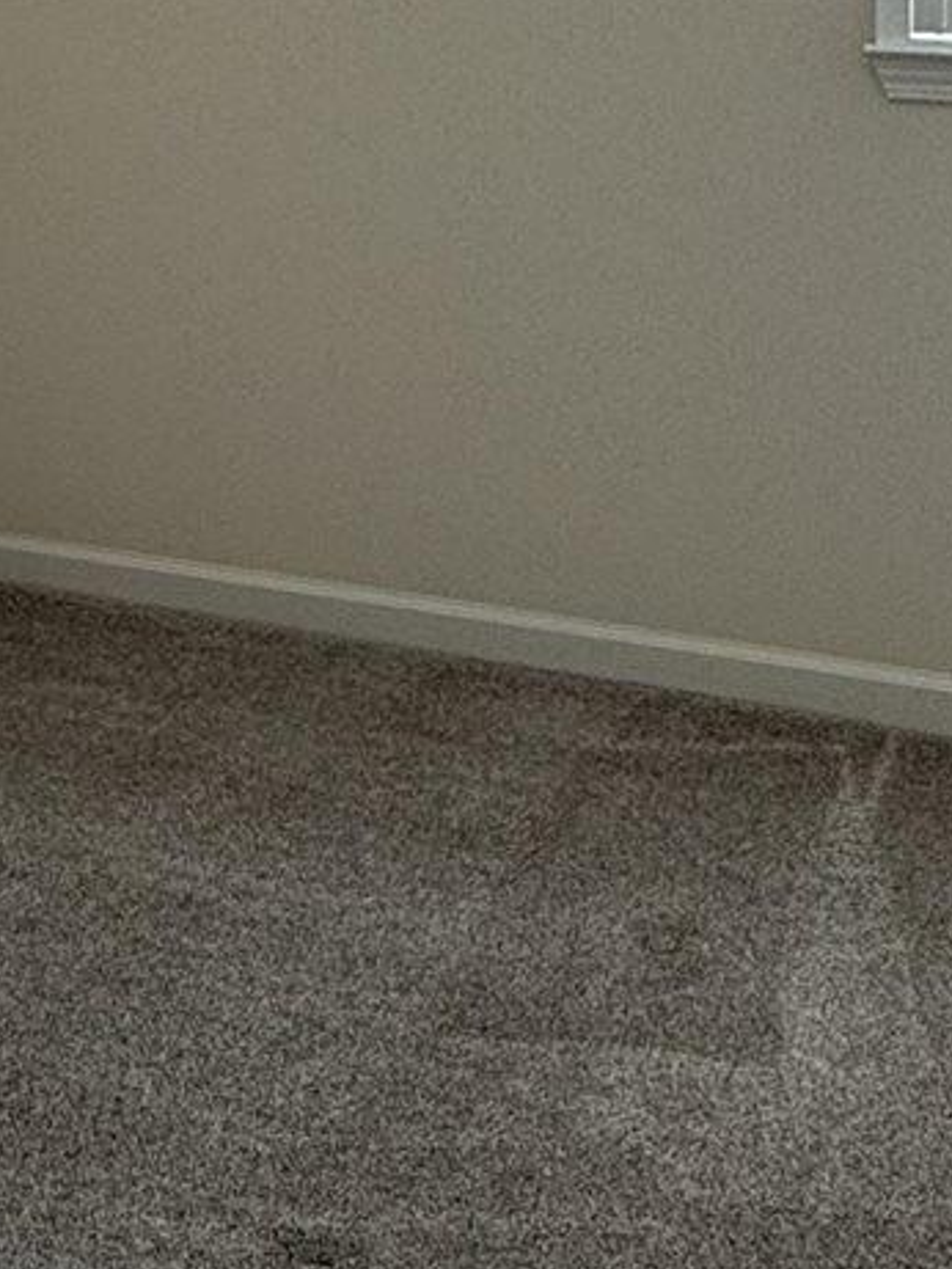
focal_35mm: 70
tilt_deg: +0.2
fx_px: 2566
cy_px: -195
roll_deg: +0.4
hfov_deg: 21.0
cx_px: 396
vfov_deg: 25.4
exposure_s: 1/153
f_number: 2.2
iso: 64
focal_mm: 2.22
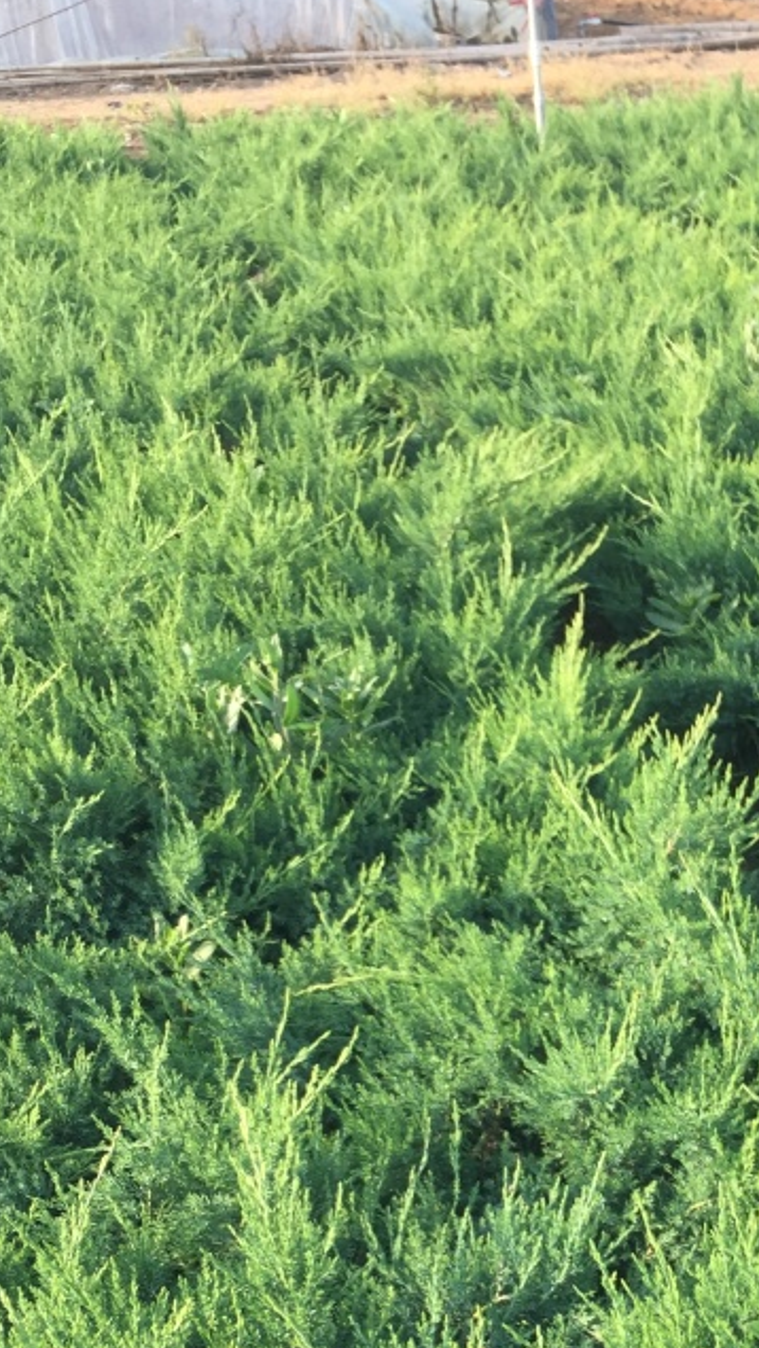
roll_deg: +0.8
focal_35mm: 53
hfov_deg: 22.0
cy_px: 1052
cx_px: 702
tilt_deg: -31.0
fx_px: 1895
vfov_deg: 37.9
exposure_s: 1/363
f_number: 2.2
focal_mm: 4.15
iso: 32
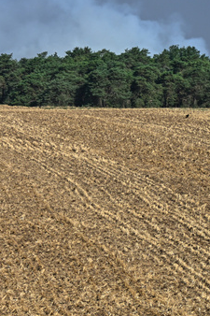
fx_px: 3714
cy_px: 97
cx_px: -210
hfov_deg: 3.2
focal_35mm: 424
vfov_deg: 4.9
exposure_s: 1/1600
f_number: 6.3
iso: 320
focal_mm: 140
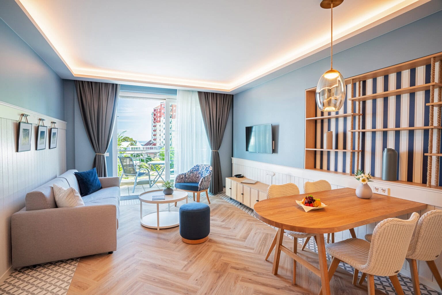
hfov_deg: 93.3
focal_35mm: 17
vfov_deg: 70.4
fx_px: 209
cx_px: 221
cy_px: 148
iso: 100
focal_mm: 17
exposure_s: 1/40
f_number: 11
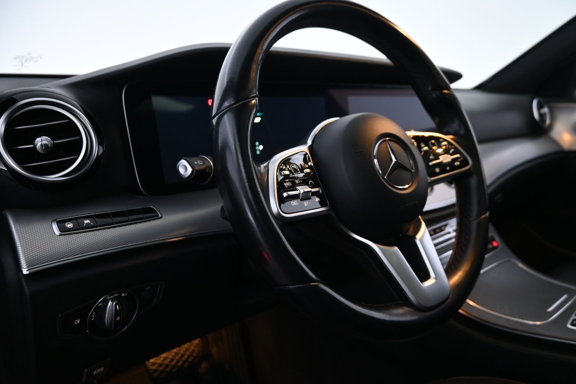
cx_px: 312
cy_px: 195
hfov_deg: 69.3
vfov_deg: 49.6
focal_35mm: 26
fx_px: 416
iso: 1100
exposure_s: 1/25
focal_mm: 16
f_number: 3.5
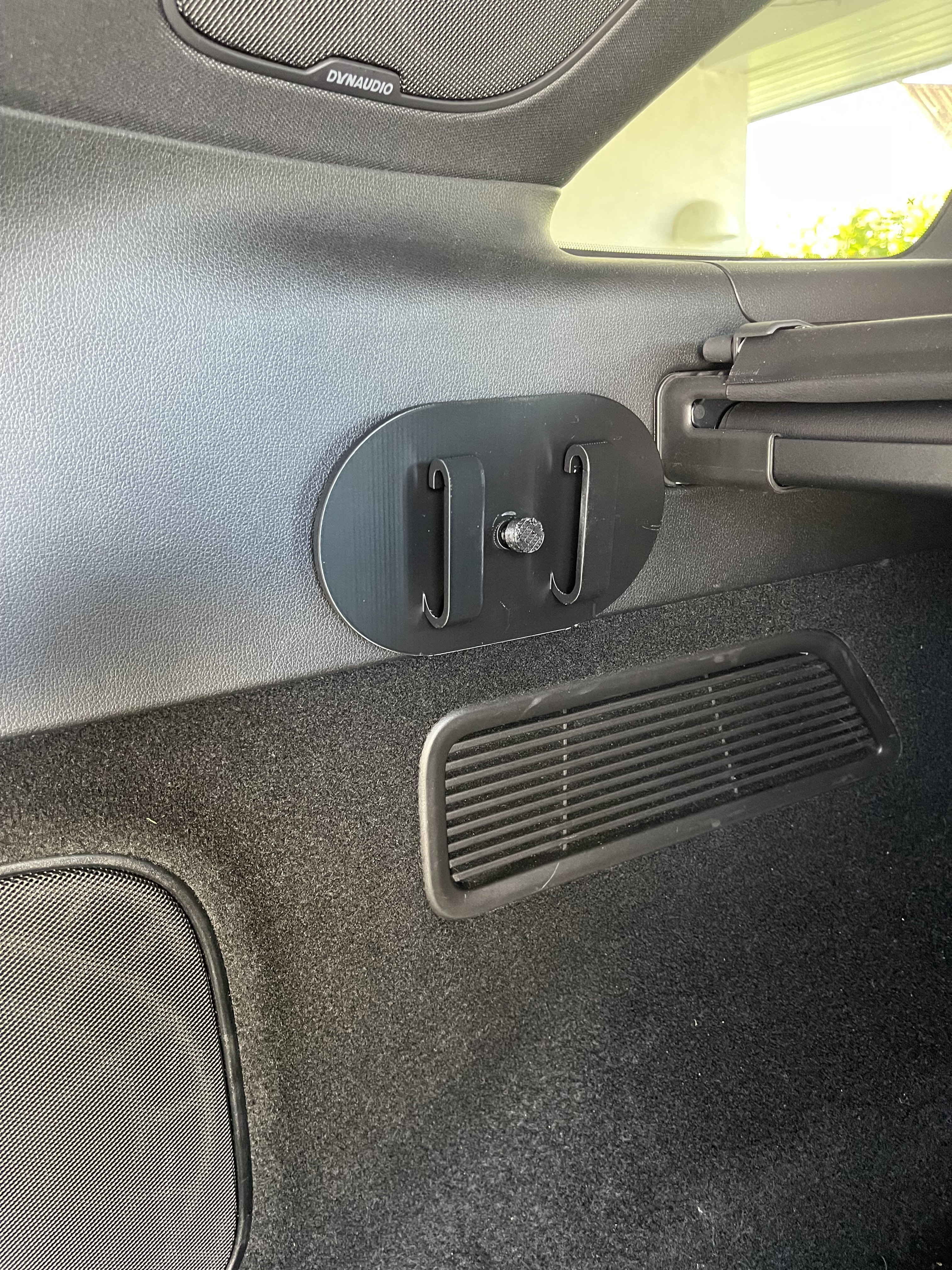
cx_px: 476
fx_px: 917
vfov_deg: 69.4
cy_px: 635
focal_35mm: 25
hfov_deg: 54.9
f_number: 1.6
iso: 640
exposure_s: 1/36
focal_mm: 5.1
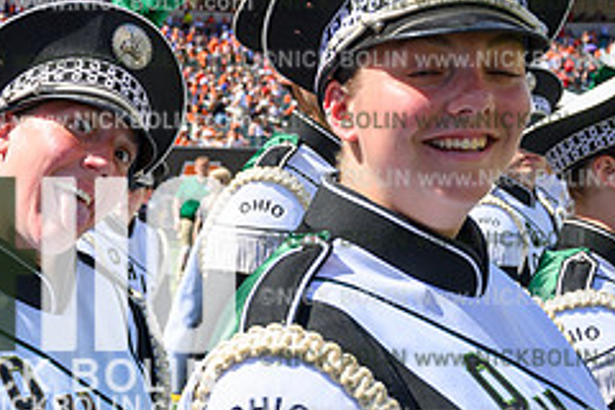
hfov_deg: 26.1
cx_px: 54
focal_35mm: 75
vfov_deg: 18.1
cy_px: 297
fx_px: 1281
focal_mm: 31
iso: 100
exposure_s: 1/500
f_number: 5.6
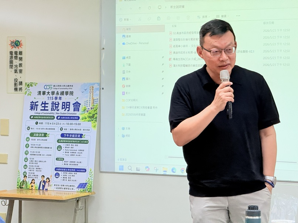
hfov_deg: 16.4
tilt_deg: -0.5
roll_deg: -0.4
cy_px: 112
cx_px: 149
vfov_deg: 12.3
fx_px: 1033
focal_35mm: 120
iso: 160
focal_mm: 15.66
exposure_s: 1/60
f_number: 2.8
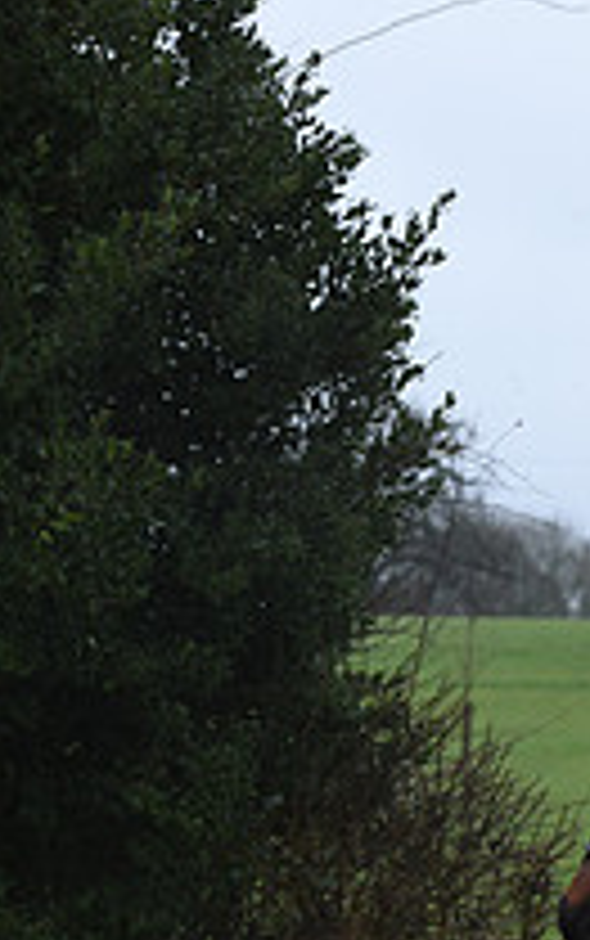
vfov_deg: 8.2
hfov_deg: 5.1
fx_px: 6521
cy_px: 819
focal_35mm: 254
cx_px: 1085
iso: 2500
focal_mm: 90
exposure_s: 1/1250
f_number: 6.3
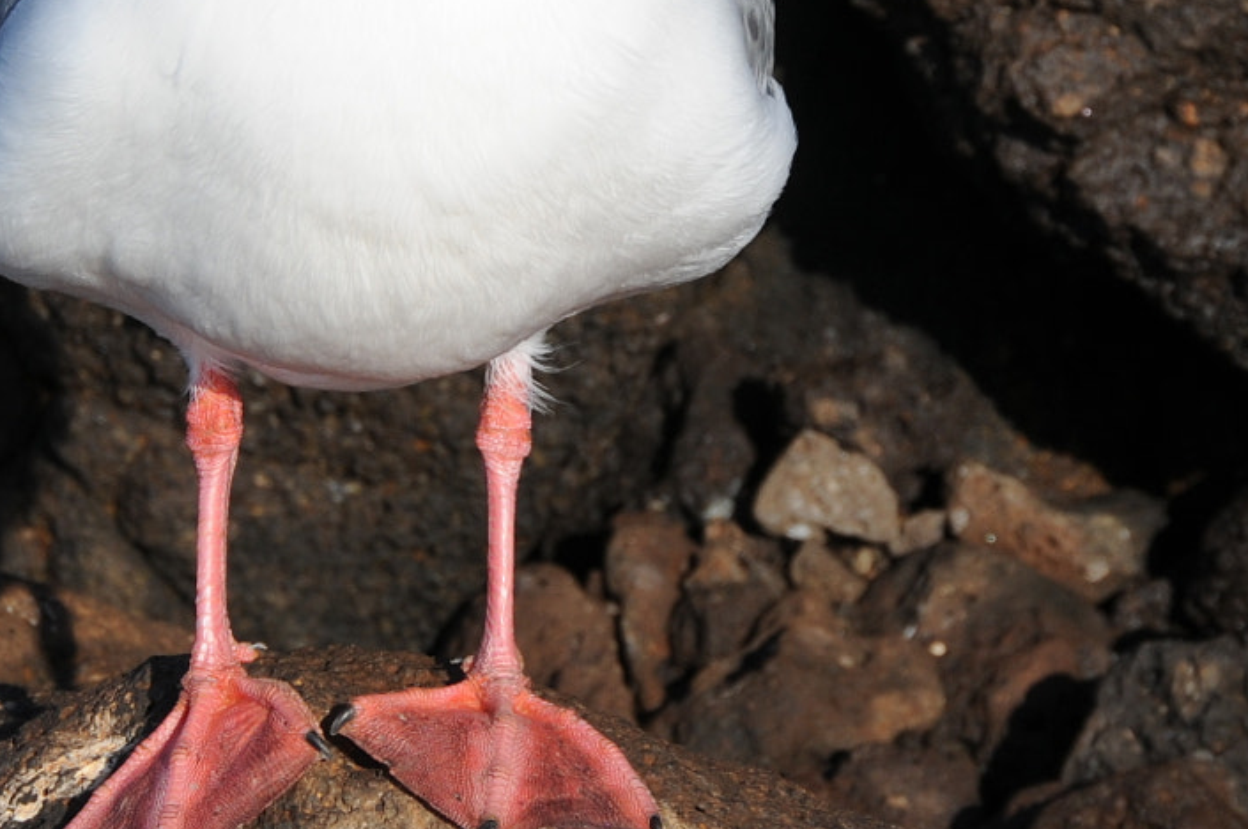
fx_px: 13571
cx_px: 460
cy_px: -25
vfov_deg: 3.5
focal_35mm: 392
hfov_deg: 5.3
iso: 200
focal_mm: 90
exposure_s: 1/400
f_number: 10
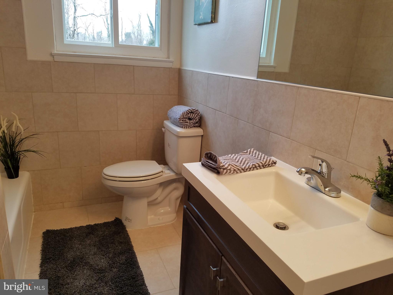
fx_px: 295
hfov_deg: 67.3
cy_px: 148
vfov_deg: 53.1
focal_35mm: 26
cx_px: 196
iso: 50
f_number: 1.7
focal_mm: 4.2
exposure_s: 1/159
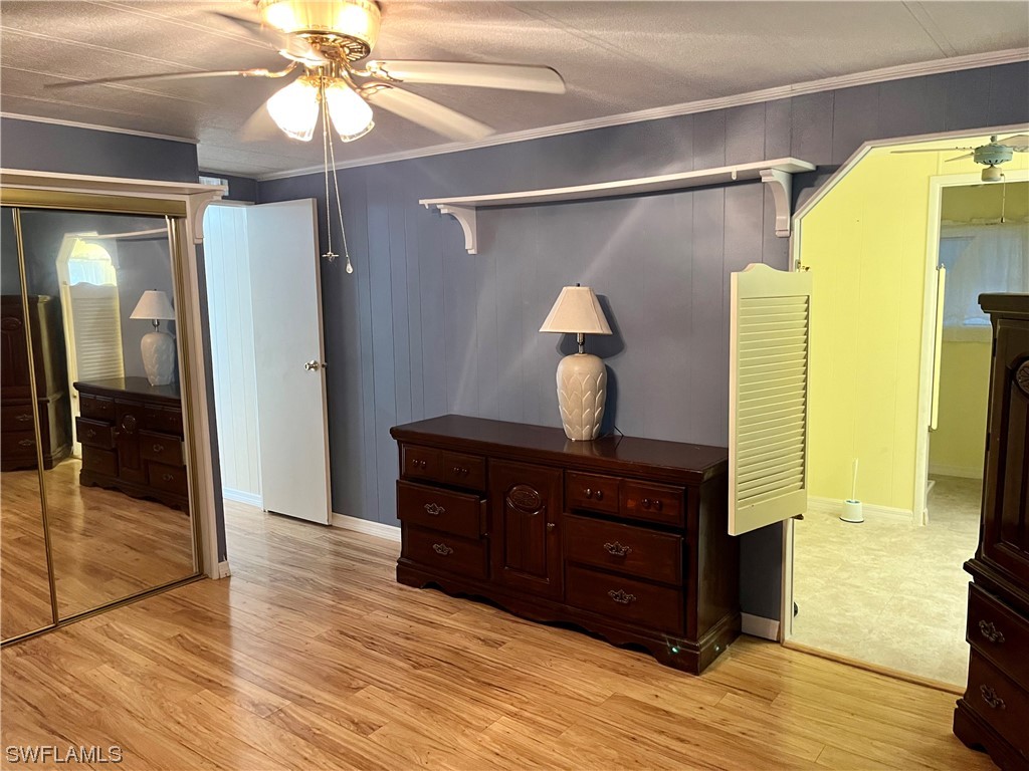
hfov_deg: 67.3
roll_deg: -0.1
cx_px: 514
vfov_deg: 53.1
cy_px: 386
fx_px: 773
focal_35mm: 26
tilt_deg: -5.7
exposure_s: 1/60
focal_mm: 5.1
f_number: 1.6
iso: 400
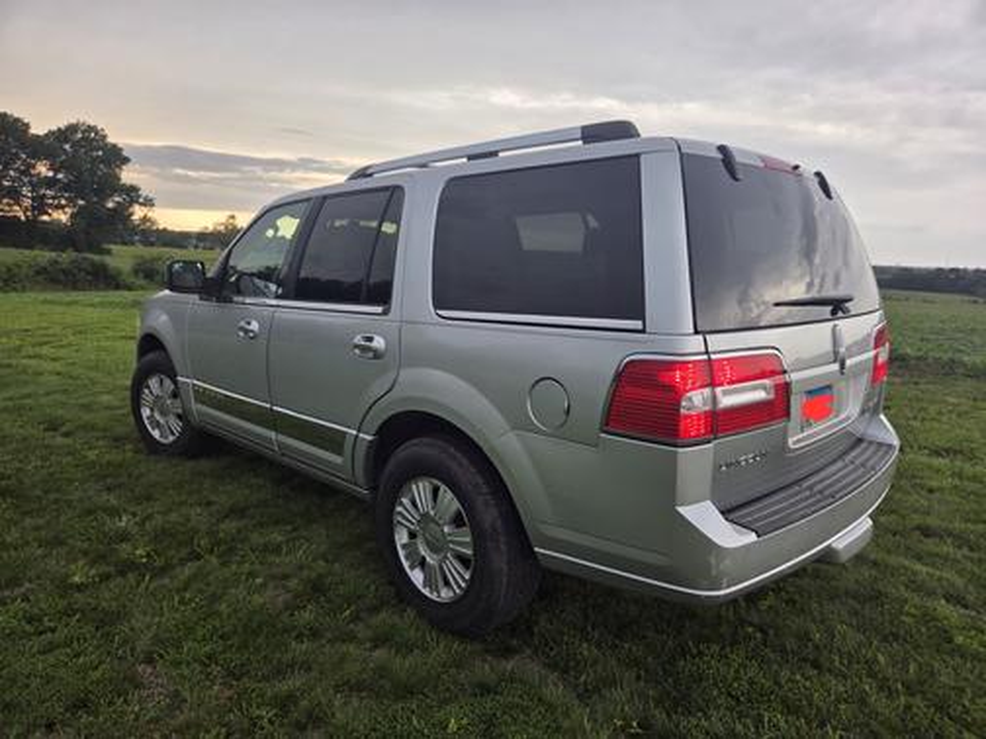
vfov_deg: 58.9
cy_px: 370
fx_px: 655
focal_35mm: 23
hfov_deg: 73.9
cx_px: 493
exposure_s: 1/182
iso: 80
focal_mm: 5.4
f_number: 1.8
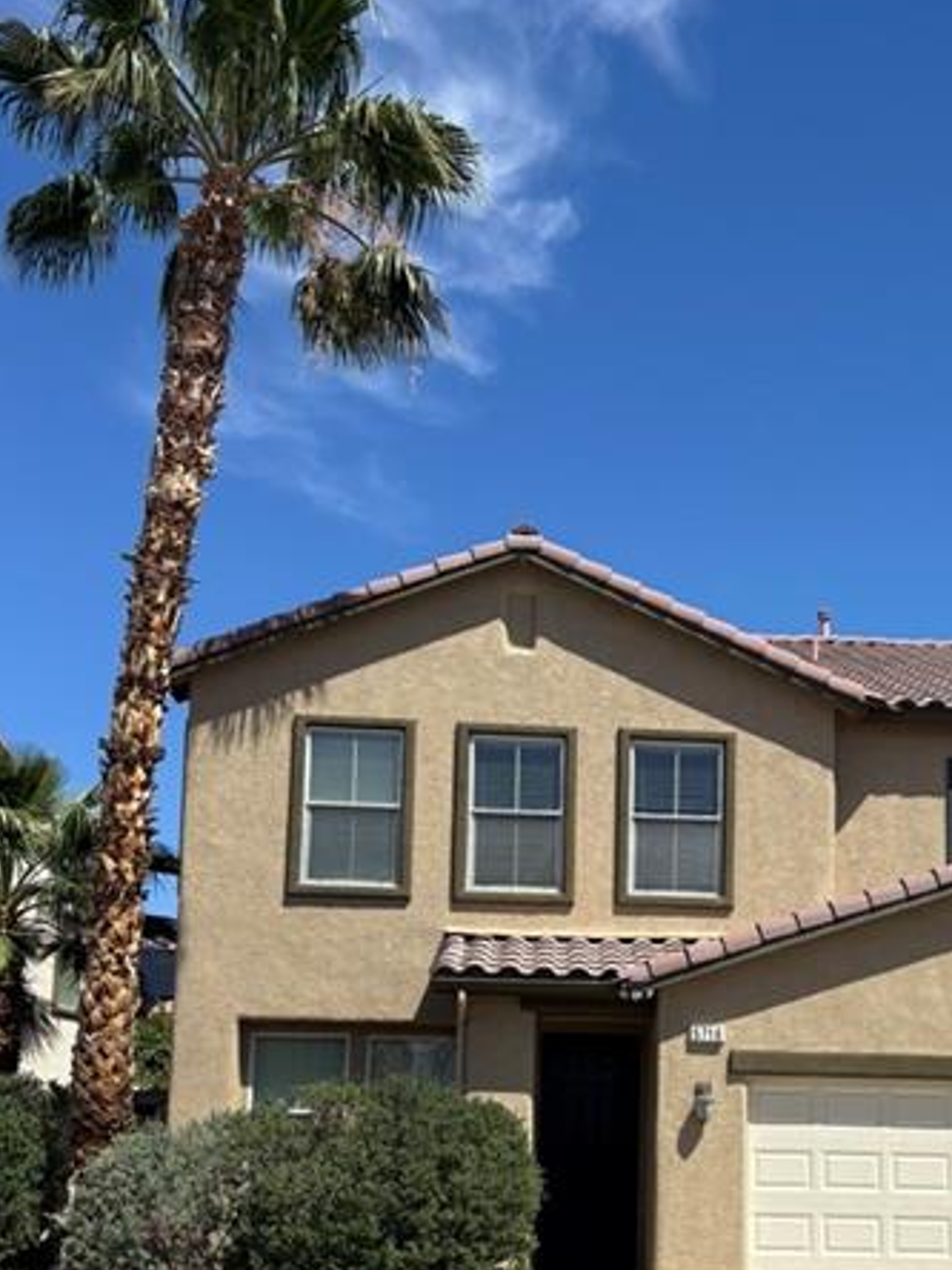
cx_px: 680
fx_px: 1650
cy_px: 938
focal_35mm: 45
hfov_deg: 31.8
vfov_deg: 41.0
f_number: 1.6
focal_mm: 5.96
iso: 50
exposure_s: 1/4630
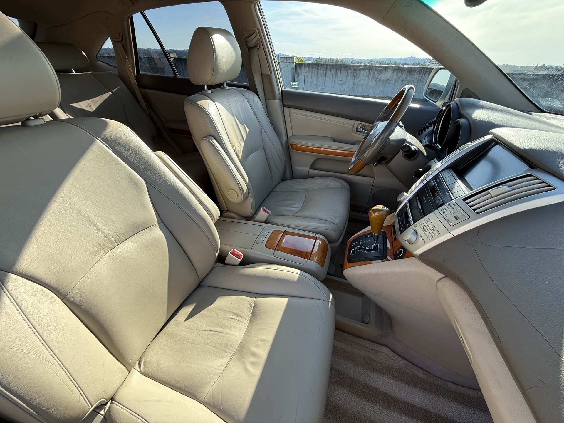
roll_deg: -2.1
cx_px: 282
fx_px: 228
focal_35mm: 14
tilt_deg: -33.6
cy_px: 212
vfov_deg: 85.7
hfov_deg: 102.1
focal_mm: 2.22
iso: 64
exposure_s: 1/221
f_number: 2.2
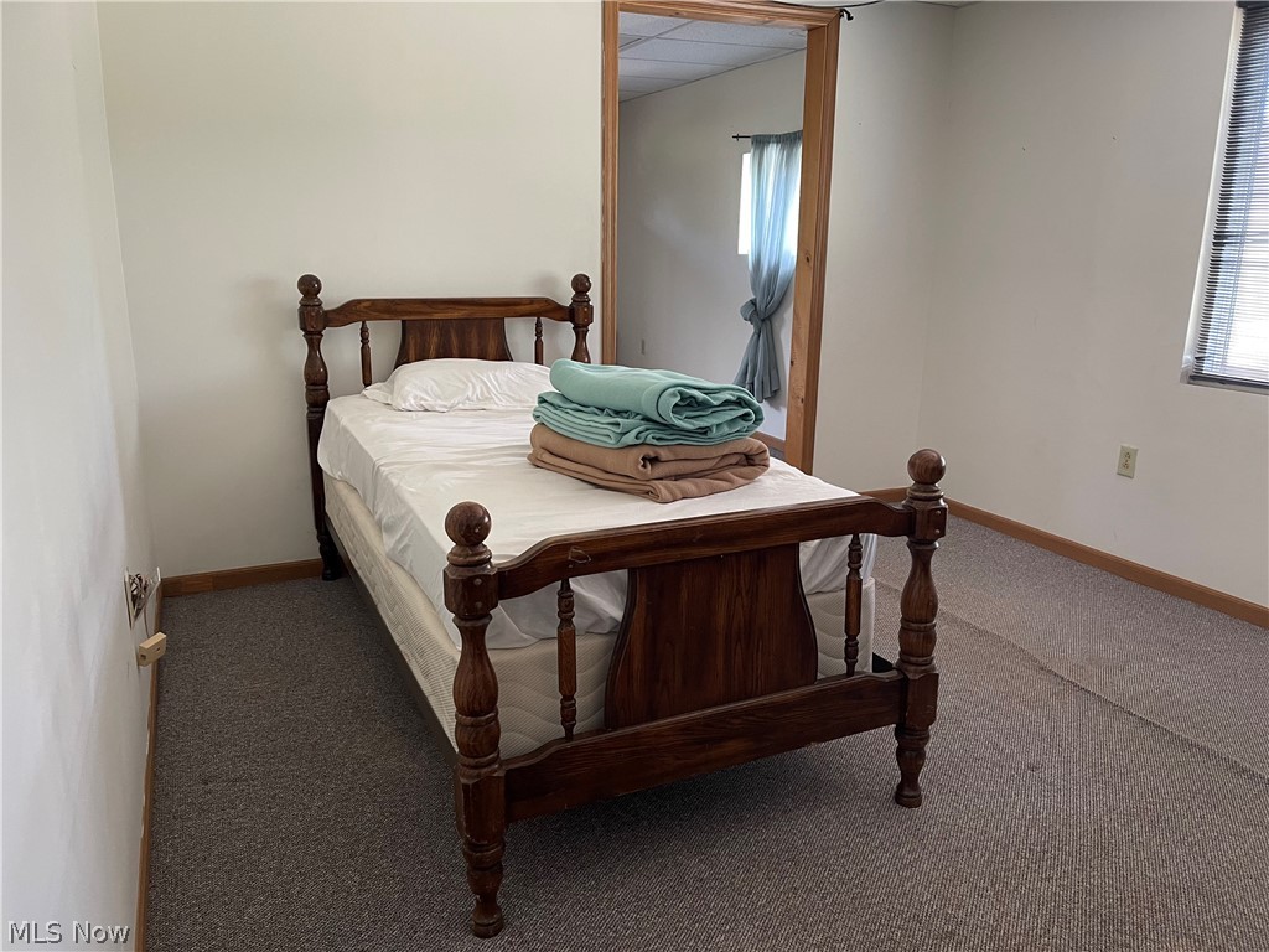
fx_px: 916
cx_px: 634
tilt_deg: -14.1
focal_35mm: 25
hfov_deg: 69.4
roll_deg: -0.8
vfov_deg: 54.9
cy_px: 476
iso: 320
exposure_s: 1/60
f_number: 1.6
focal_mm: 5.1
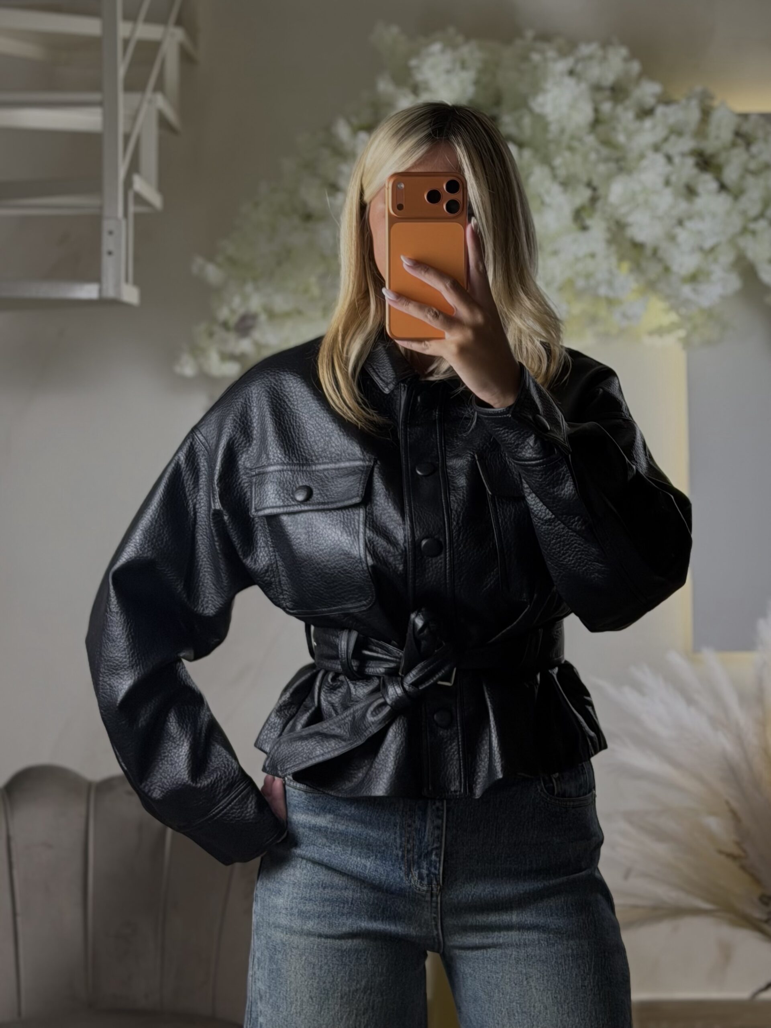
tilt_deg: -6.8
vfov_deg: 39.7
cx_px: 386
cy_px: 514
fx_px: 1425
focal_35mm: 48
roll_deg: +0.8
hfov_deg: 30.3
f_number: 1.78
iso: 50
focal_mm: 6.76
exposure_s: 1/50
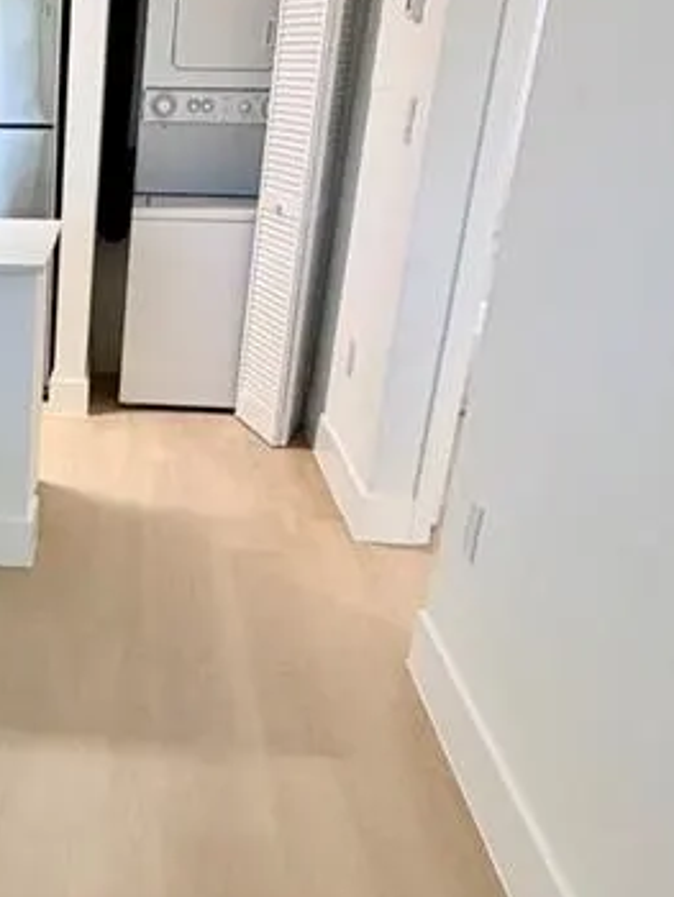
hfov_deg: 27.8
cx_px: -54
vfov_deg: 38.7
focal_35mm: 48
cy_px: 659
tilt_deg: -26.0
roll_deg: +0.1
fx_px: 1245
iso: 320
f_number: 2.2
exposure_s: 1/110
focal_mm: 2.22
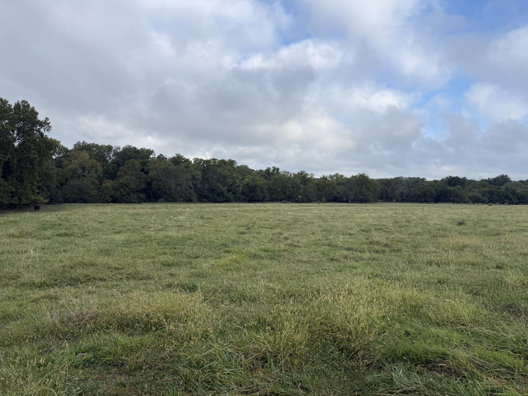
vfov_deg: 56.8
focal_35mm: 24
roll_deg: -1.3
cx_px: 264
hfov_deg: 71.6
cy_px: 198
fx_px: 366
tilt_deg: -0.1
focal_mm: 6.76
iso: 80
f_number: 1.78
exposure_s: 1/3145
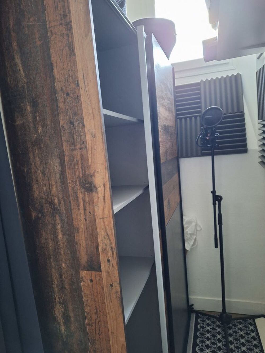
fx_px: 235
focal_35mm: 23
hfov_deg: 58.9
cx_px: 132
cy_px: 176
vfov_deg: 73.9
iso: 400
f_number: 1.8
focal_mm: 5.54
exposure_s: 1/20
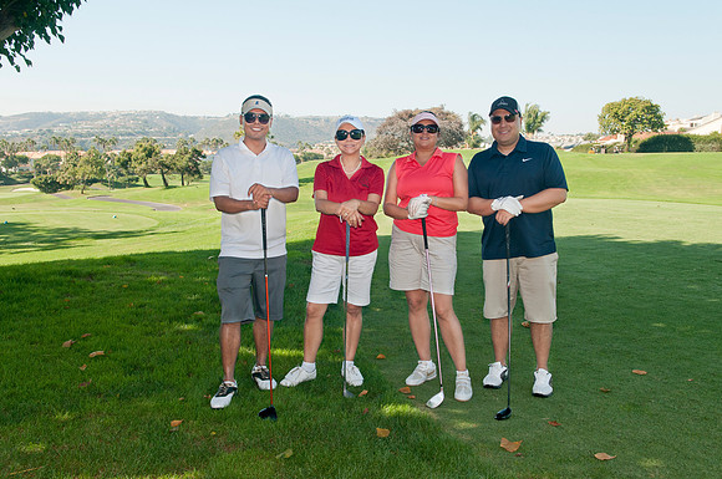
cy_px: 240
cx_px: 361
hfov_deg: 55.2
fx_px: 691
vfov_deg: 38.3
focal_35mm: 34
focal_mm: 23
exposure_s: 1/160
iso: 200
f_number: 6.3
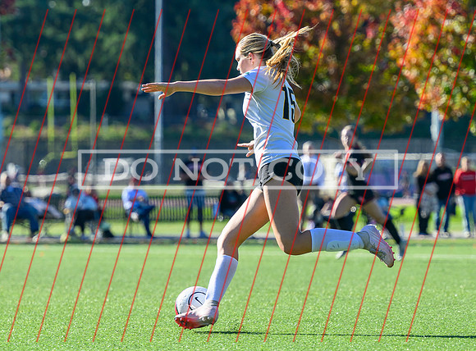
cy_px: 209
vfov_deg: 5.1
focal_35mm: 286
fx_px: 3916
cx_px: 214
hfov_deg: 7.0
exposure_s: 1/1250
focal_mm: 175
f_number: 4.5
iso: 320
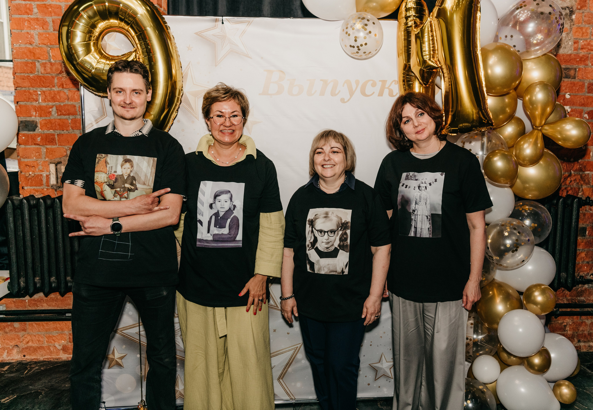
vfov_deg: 38.5
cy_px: 193
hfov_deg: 53.5
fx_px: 588
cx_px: 326
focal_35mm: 35
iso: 500
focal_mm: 32
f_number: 4
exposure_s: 1/160
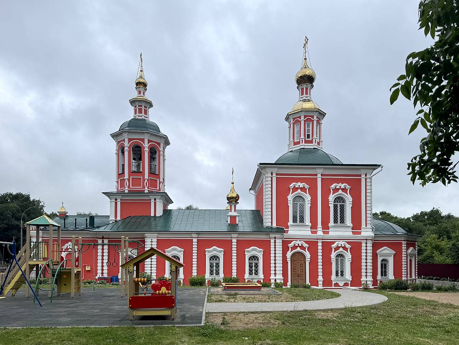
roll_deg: +0.5
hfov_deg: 71.6
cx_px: 230
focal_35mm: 24
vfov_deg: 56.8
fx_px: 318
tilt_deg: +12.0
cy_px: 172
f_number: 1.78
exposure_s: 1/1767
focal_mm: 6.76
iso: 80
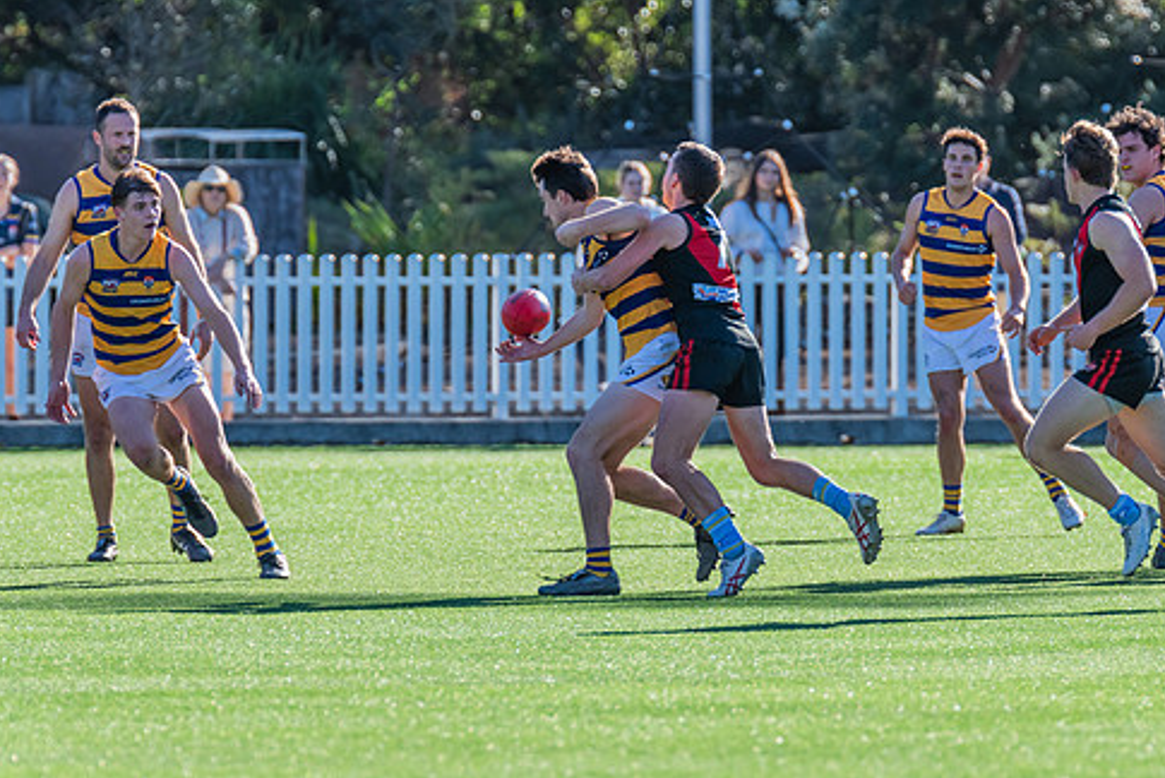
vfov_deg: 2.0
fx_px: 21759
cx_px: 677
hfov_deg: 3.1
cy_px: 389
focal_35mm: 672
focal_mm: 550
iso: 800
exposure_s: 1/1250
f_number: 8
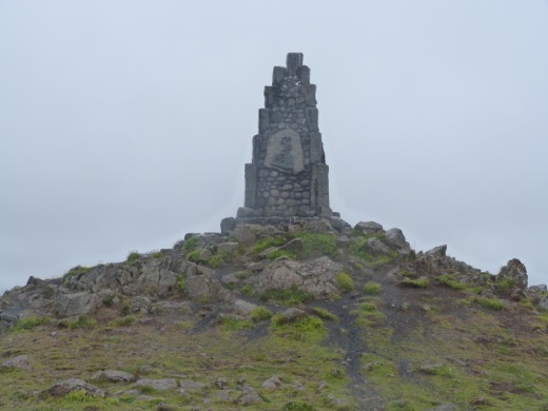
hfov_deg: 27.8
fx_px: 1108
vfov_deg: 21.0
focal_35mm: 70
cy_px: 206
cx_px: 274
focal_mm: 12.6
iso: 125
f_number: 4.5
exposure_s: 1/250
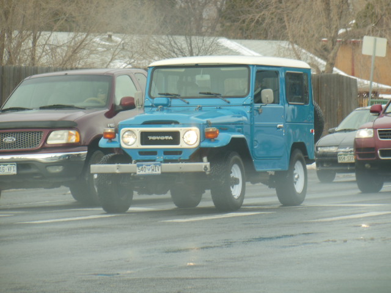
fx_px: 3321
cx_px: 196
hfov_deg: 6.7
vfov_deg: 5.1
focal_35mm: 294
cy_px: 146
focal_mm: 52.5
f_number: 5.8
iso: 125
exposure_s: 1/100
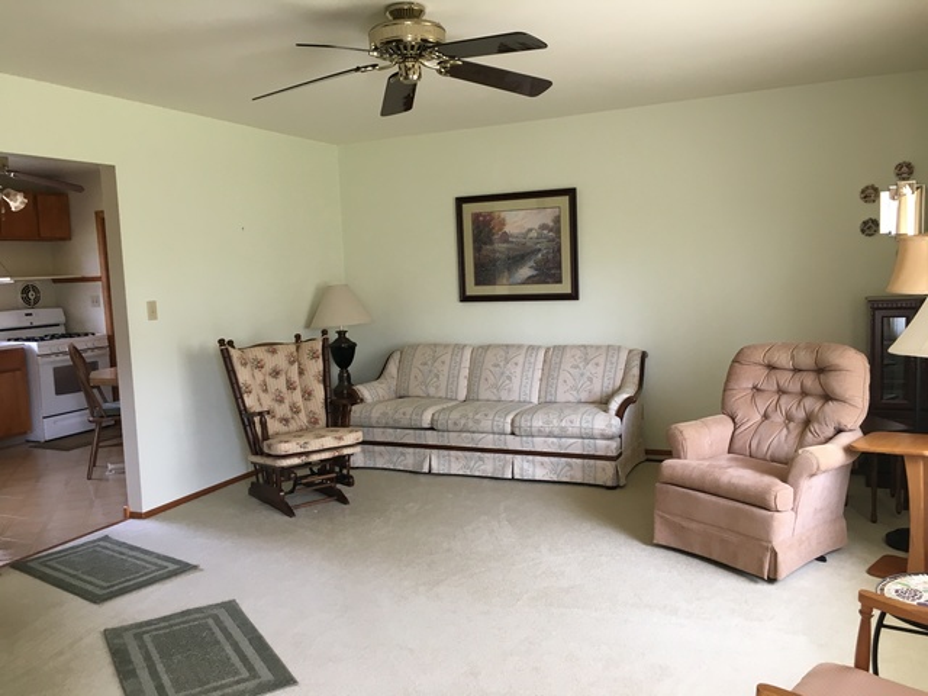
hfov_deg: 61.7
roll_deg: +2.7
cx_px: 464
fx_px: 777
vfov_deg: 48.2
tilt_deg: -4.4
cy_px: 348
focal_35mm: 29
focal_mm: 4.15
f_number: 2.2
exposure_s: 1/30
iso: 50
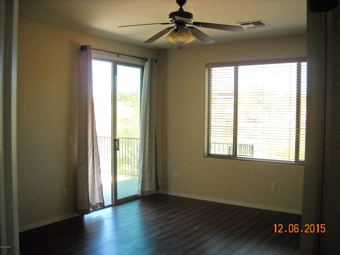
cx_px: 170
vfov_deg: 40.7
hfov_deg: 52.6
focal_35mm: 35
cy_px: 128
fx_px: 344
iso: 259
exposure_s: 1/250
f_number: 2.8
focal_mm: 5.7
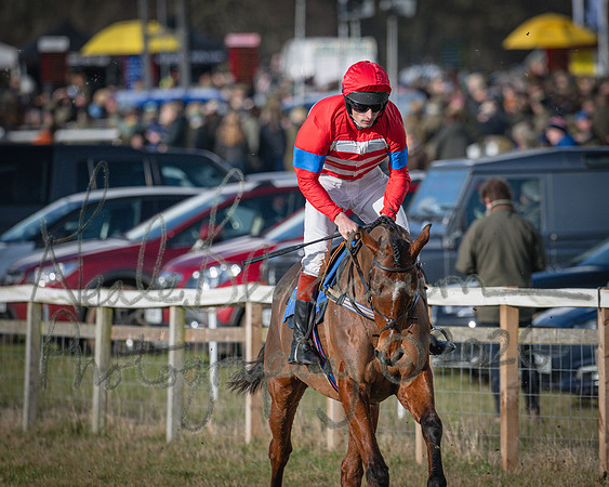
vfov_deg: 2.3
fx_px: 12180
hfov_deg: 2.9
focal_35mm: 676
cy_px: 244
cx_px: 304
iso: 400
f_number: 5
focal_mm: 400
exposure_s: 1/3200
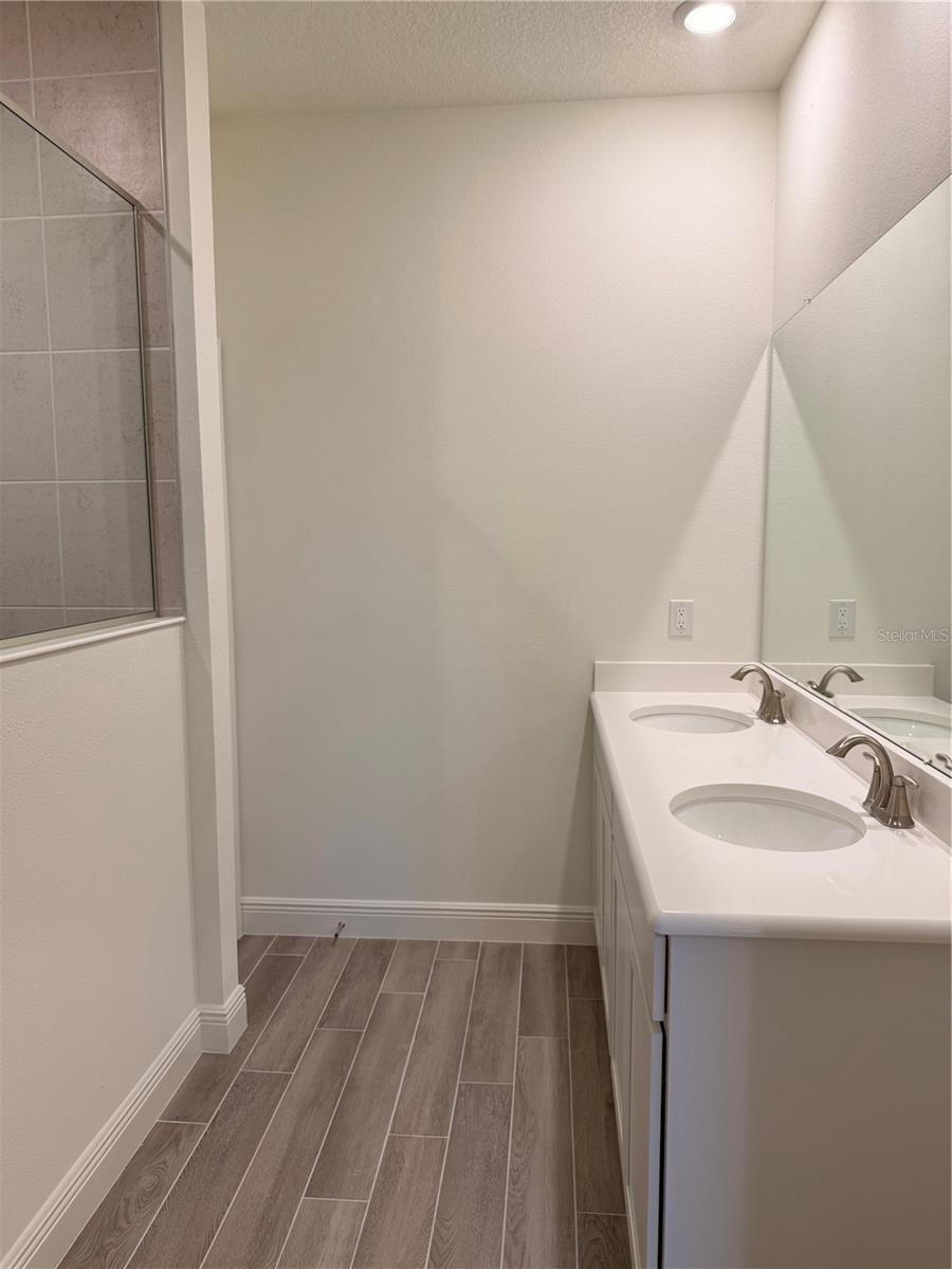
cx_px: 476
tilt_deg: -5.0
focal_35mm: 24
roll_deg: -0.5
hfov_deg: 56.8
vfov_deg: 71.6
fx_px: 880
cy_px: 634
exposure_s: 1/120
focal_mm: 6.76
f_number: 1.78
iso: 100
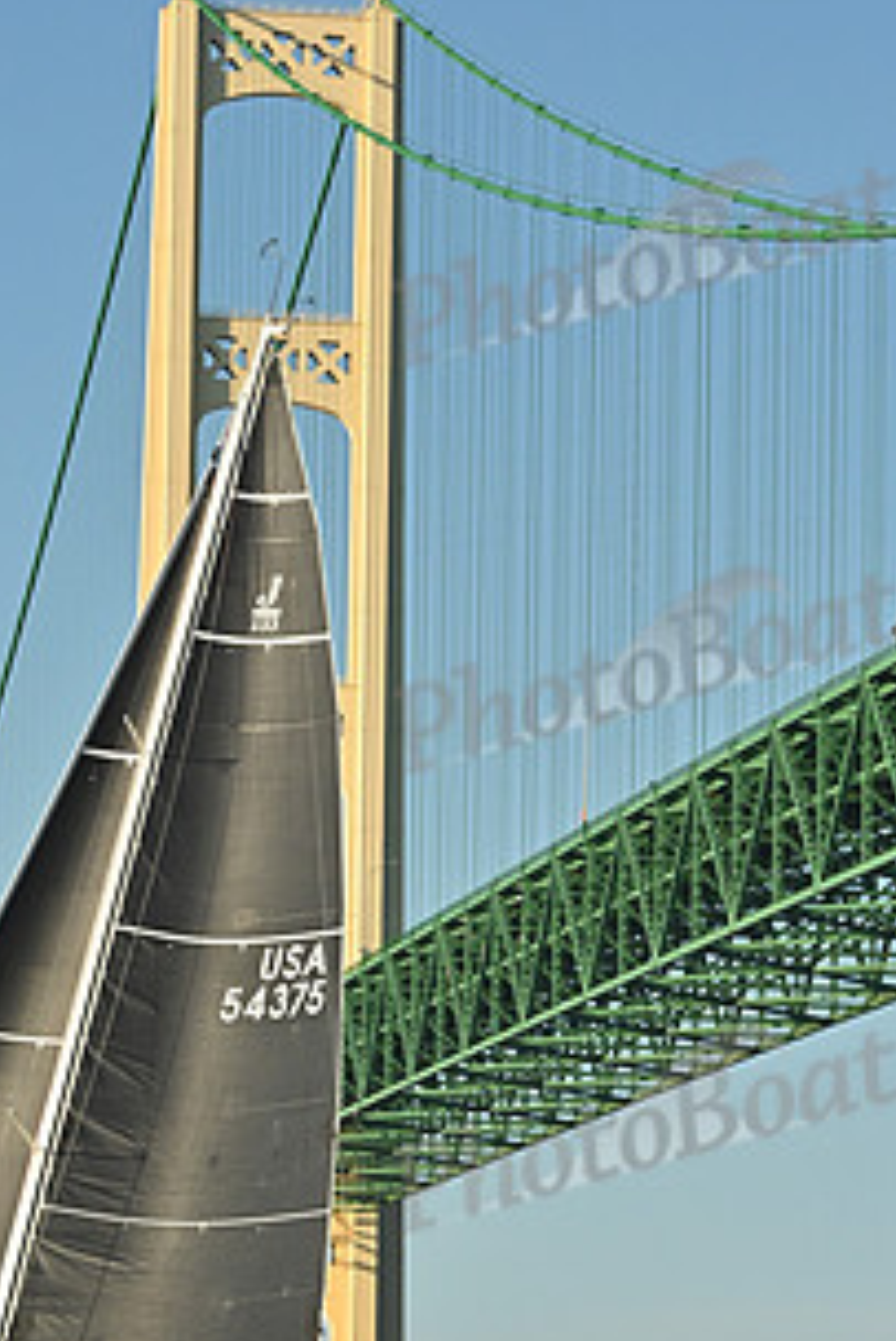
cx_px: 166
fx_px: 6973
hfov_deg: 7.3
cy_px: 953
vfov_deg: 11.0
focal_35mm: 187
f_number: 14
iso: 800
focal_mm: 98
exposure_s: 1/1000
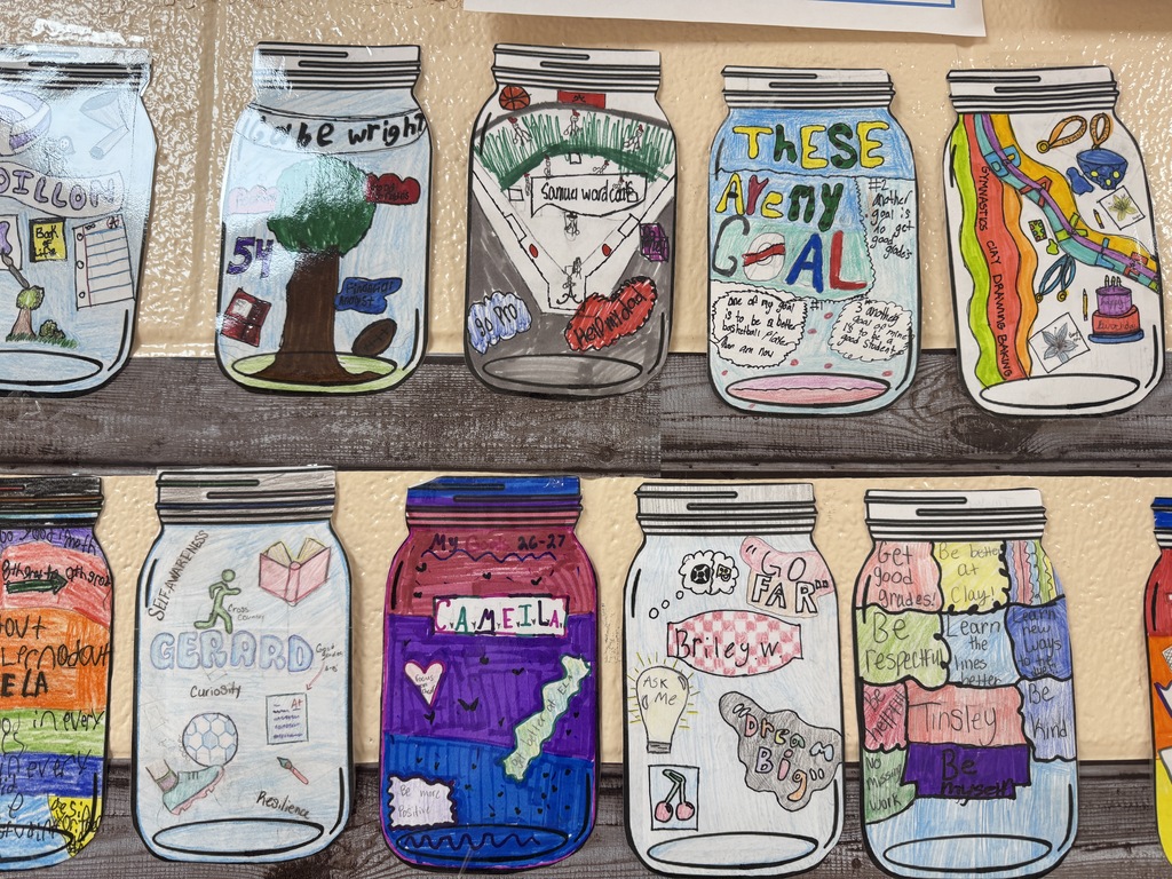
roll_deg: +0.2
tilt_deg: +6.2
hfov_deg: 71.6
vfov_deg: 56.8
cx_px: 586
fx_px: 813
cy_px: 440
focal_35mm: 24
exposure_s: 1/120
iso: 125
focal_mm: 6.76
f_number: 1.78
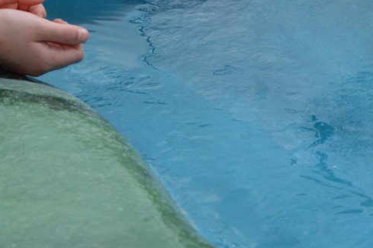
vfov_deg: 7.1
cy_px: -25
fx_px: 2000
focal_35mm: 193
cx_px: 275
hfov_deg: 10.6
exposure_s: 1/1250
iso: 400
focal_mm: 55
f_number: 5.6
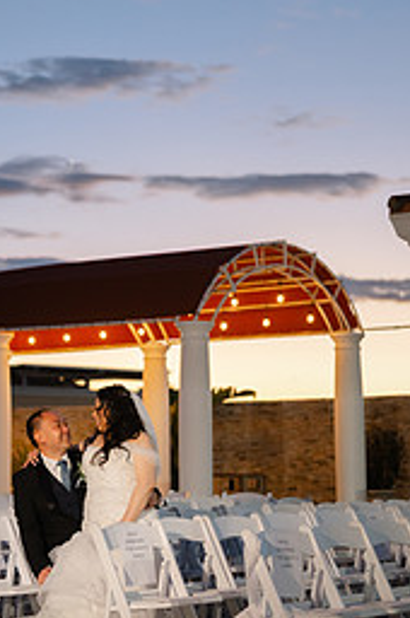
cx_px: 60
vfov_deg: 23.1
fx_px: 1507
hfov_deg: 15.4
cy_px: 311
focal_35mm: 88
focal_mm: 50
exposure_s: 1/160
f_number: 1.8
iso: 640
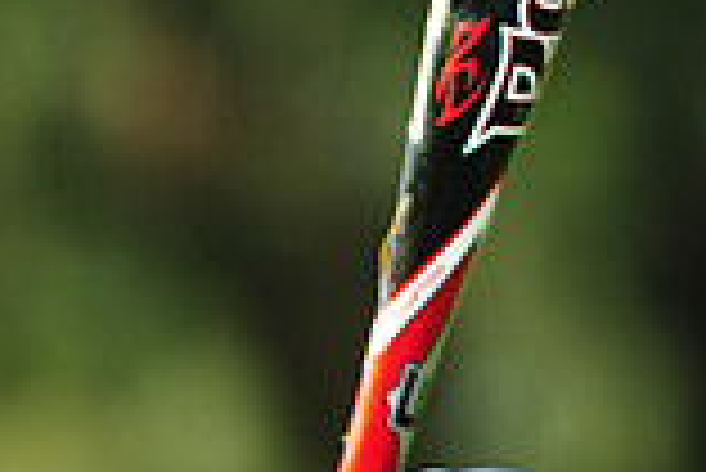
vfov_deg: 1.9
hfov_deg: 2.8
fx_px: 14506
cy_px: 845
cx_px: 324
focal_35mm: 739
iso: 200
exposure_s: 1/640
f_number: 4
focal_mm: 200
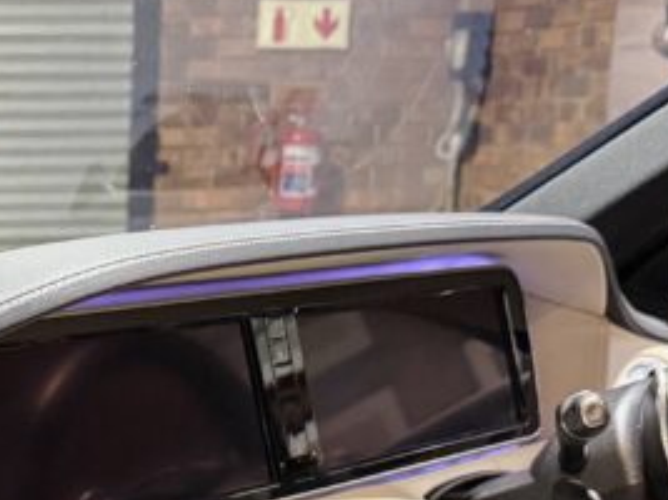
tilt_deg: -17.1
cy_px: 685
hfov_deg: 20.4
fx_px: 1775
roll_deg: -0.3
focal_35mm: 92
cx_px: -60
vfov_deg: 15.2
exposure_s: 1/50
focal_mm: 6.76
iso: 500
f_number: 1.78
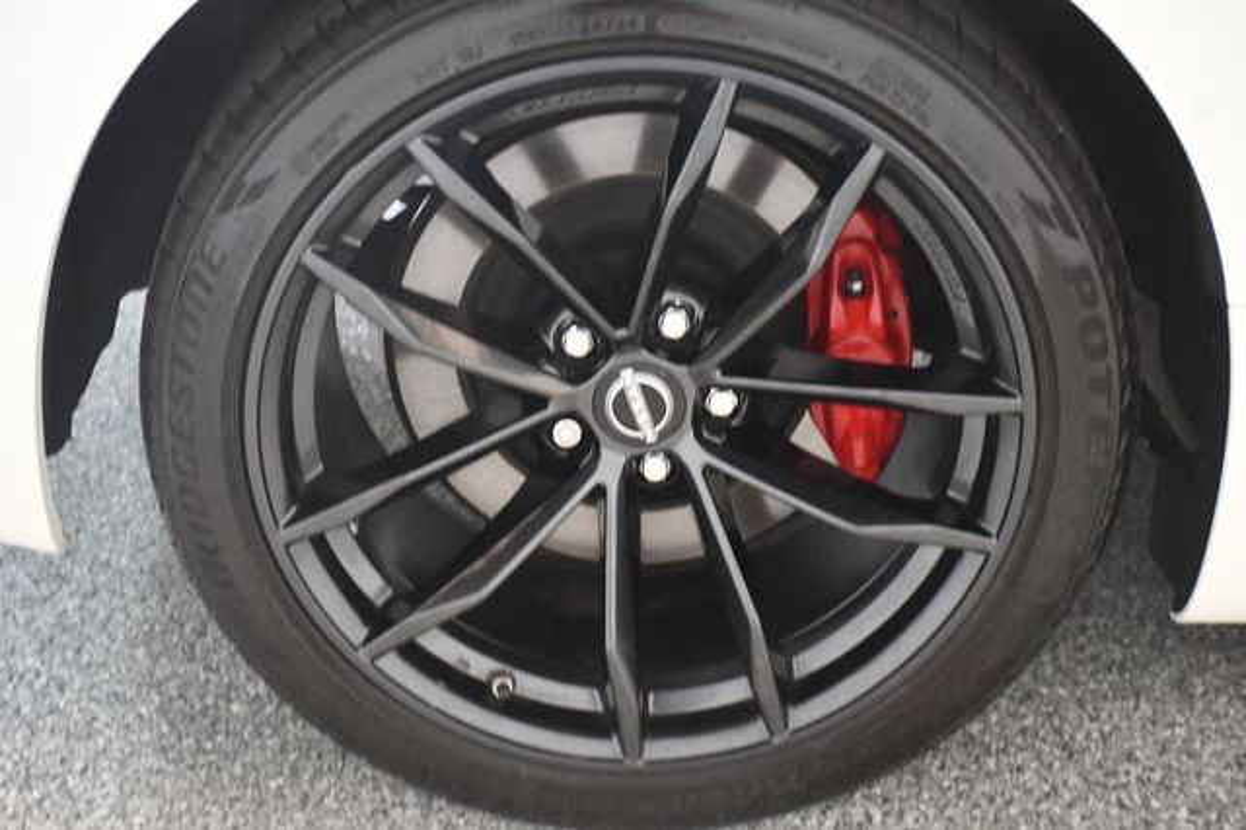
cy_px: 415
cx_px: 623
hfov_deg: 27.0
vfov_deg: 18.2
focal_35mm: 75
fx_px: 2594
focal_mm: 50
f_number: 4.8
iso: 8000
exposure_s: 1/60
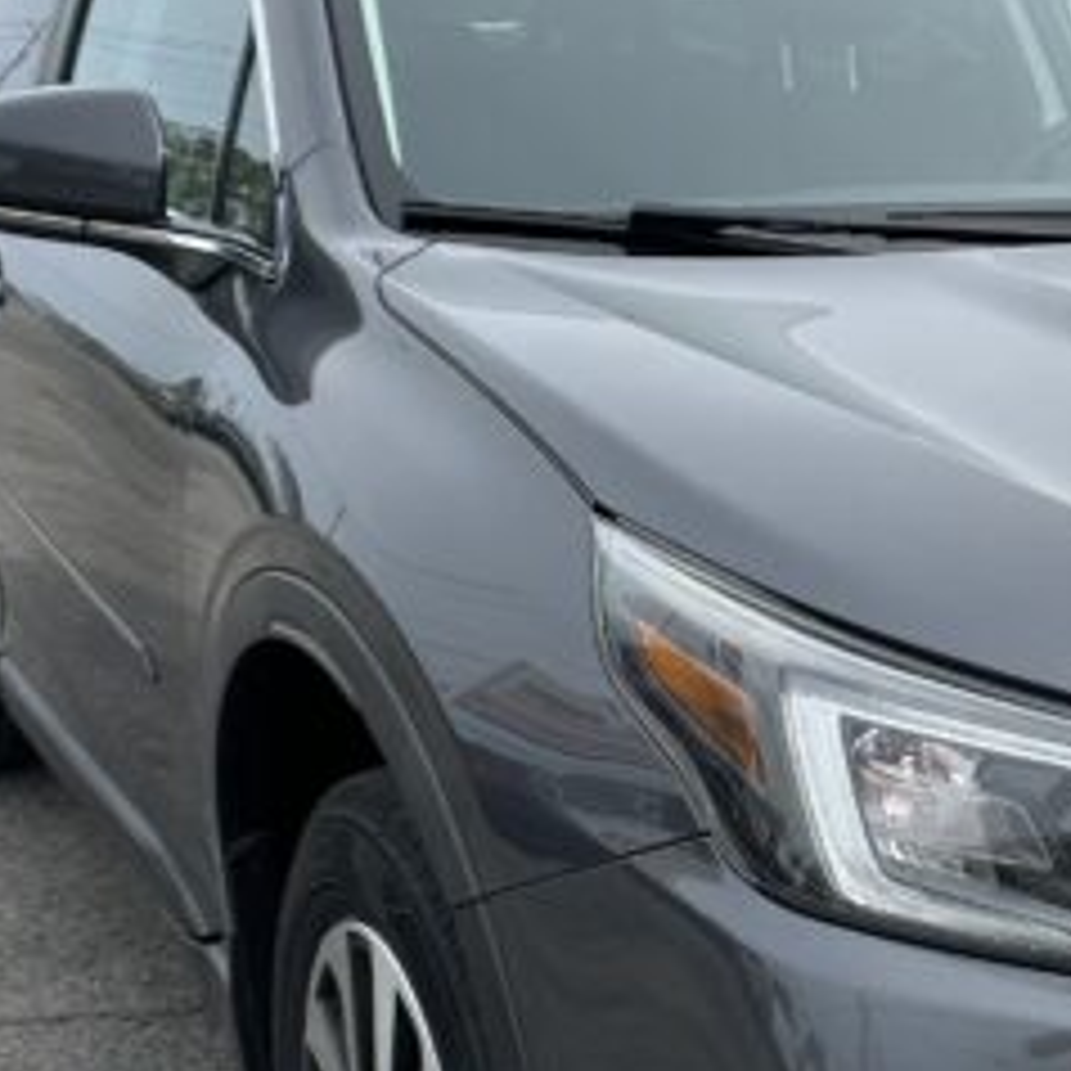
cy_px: 765
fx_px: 3465
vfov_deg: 17.5
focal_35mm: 99
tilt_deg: -14.1
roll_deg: -0.6
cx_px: 1030
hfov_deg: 17.2
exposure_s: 1/2252
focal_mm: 5.7
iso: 50
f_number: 1.5
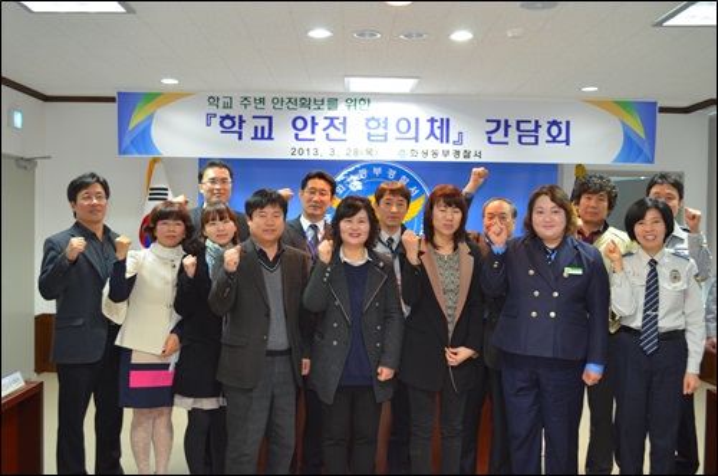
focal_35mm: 36
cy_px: 238
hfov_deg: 53.2
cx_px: 359
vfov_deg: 36.7
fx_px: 716
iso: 1400
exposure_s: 1/60
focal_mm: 24
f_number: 4
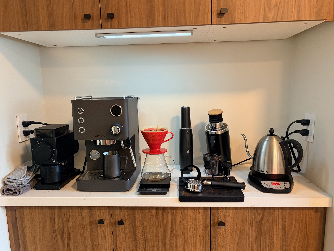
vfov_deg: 53.1
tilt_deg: -8.1
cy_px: 126
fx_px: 251
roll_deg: -1.0
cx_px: 167
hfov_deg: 67.3
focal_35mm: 26
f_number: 1.6
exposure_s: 1/40
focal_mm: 5.96
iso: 400
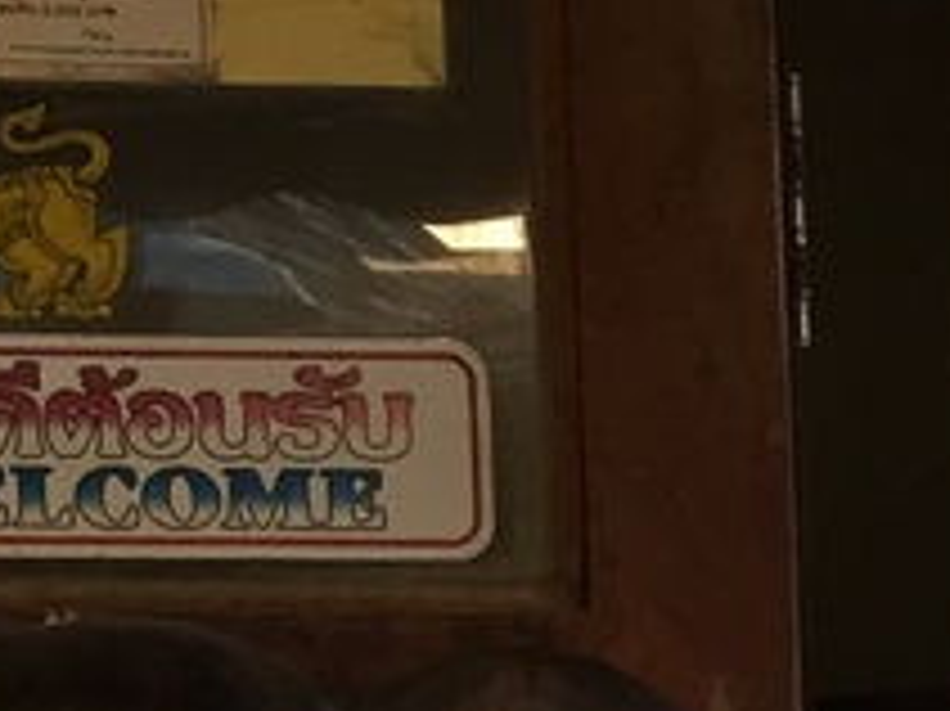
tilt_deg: -3.4
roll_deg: +0.0
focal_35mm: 165
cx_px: 1486
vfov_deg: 8.4
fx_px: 4526
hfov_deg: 11.4
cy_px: 1544
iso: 80
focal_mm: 4.15
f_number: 2.2
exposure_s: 1/30
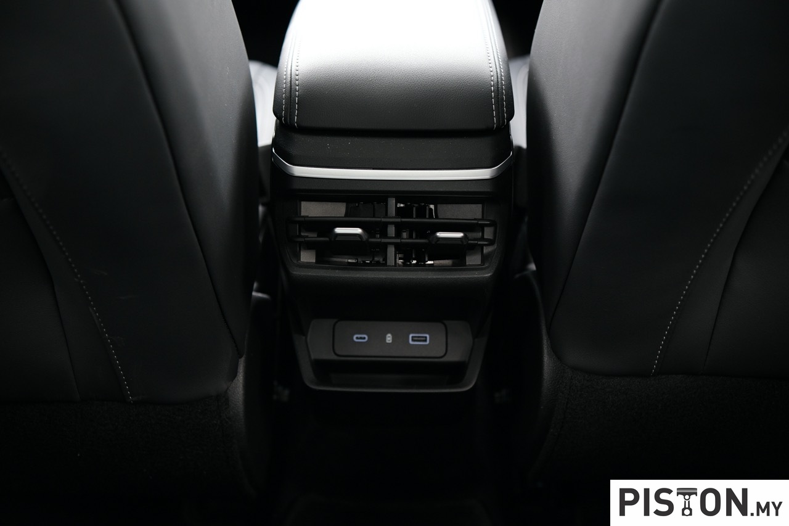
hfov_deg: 54.4
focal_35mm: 35
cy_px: 263
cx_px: 394
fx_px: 767
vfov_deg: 37.8
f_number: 2.2
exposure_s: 1/160
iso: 1000
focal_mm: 23
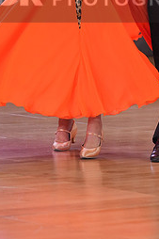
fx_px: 2275
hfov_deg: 4.0
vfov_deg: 6.0
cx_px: 110
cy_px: -8
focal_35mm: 343
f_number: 4
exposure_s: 1/500
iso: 2500
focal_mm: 150
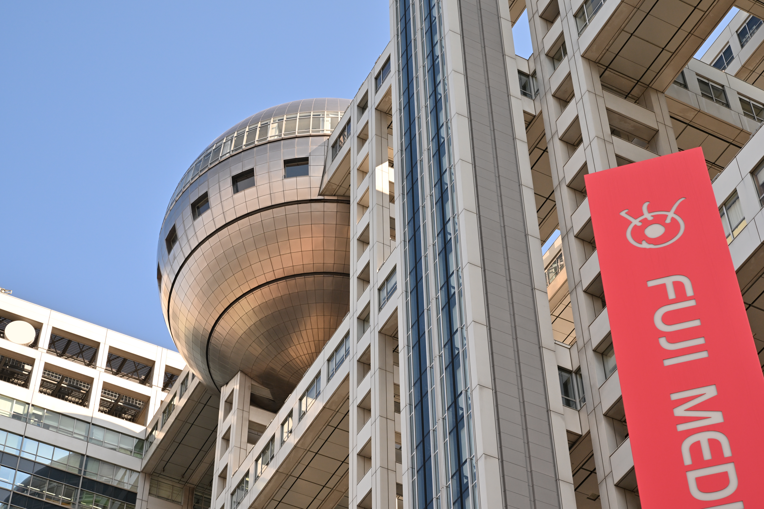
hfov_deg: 28.8
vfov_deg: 19.5
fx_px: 1485
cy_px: 254
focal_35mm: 70
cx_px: 382
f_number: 16
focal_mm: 70
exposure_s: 1/160
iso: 400
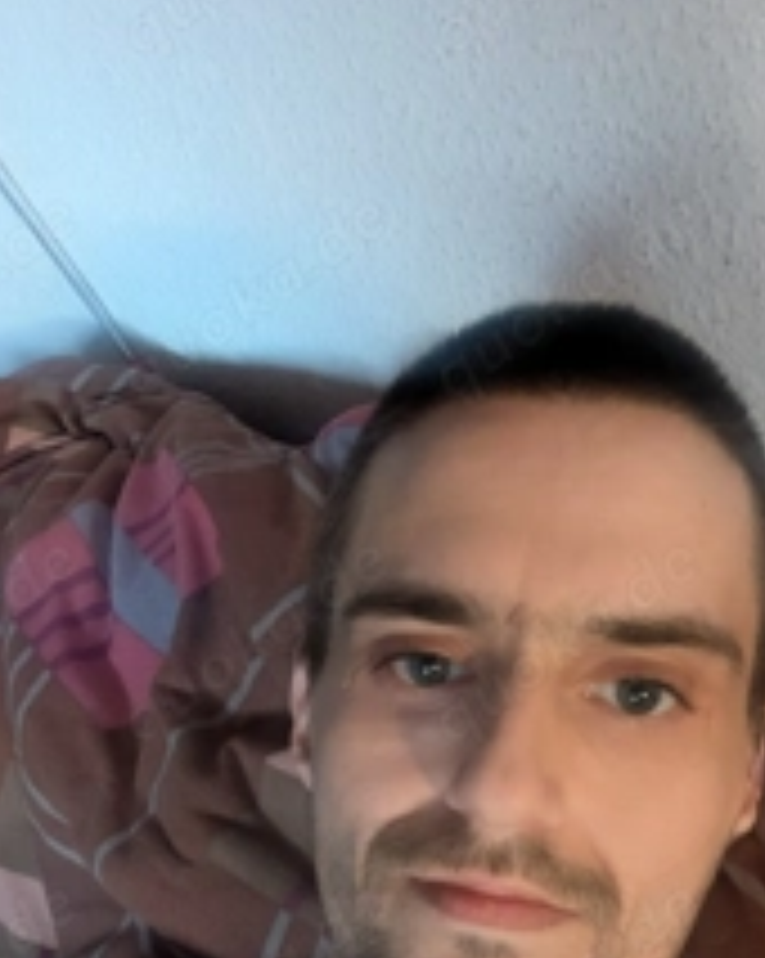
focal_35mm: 44
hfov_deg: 34.1
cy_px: 708
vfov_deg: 40.9
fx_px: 1247
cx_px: 418
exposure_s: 1/15
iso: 220
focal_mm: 2.51
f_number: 2
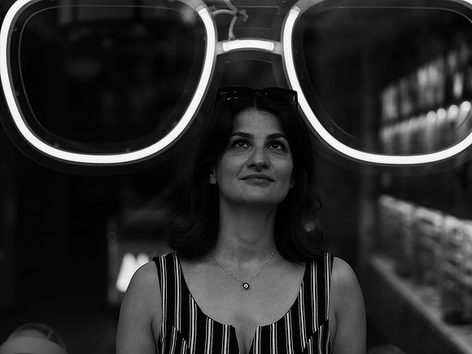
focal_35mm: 81
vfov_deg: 18.2
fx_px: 1105
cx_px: 235
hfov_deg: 24.1
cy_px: 177
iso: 400
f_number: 2
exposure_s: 1/1000
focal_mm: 50
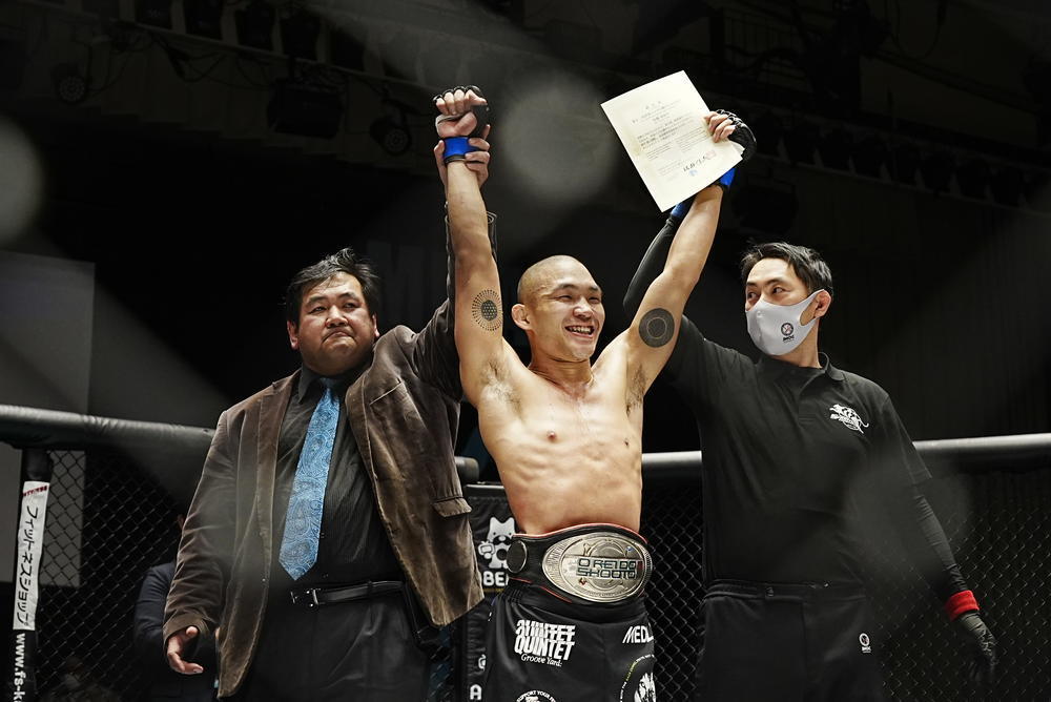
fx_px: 1957
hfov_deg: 30.1
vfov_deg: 20.3
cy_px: 351
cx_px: 526
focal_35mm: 67
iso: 4000
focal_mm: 67
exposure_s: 1/500
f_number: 6.3
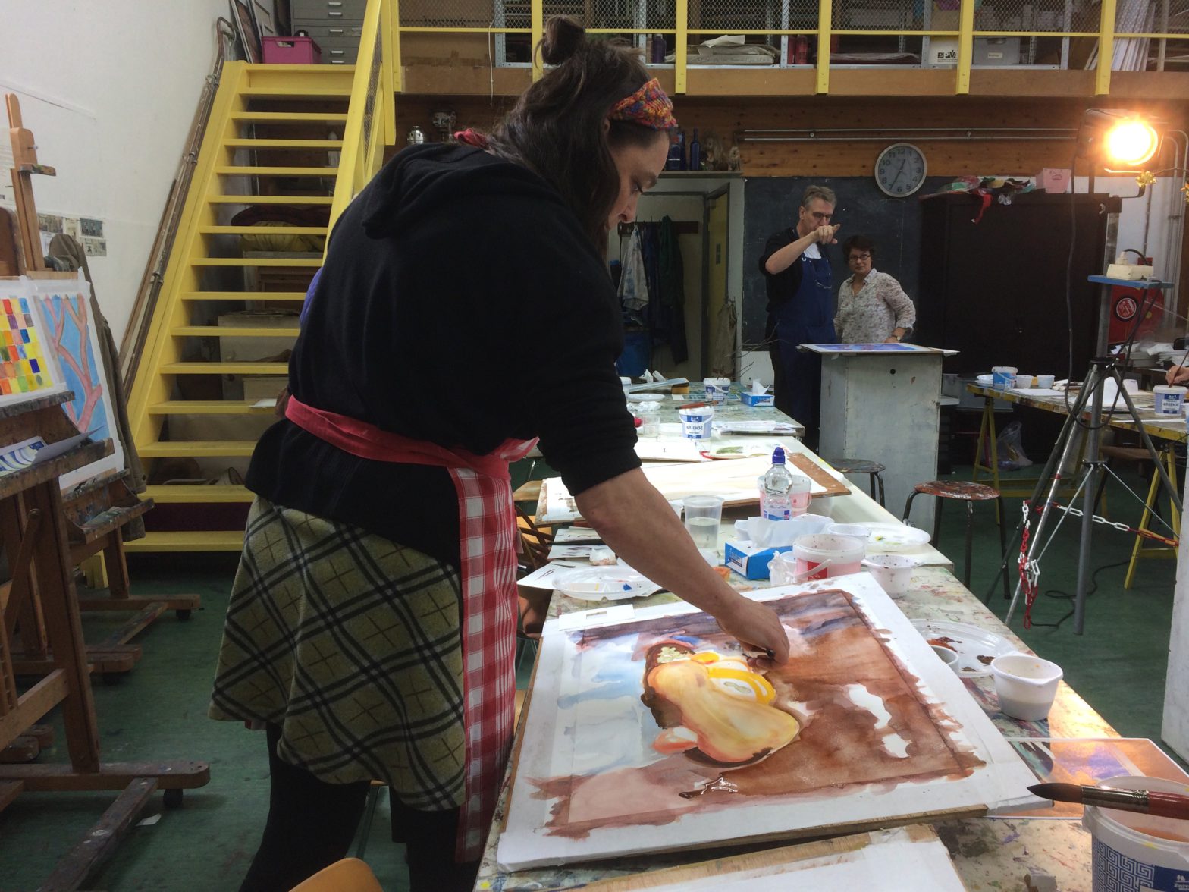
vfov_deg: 48.2
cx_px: 594
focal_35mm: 29
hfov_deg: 61.7
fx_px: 996
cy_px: 446
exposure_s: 1/100
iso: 64
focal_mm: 4.15
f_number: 2.2
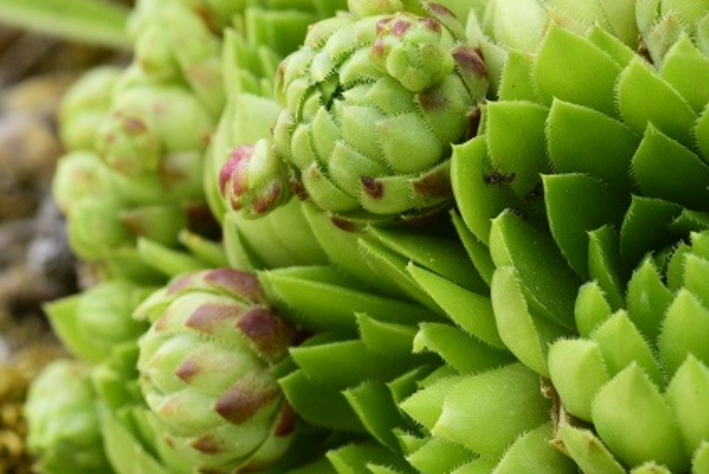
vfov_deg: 6.9
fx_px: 3922
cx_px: 402
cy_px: 123
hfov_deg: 10.3
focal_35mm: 199
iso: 1000
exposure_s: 1/160
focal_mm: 105
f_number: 18
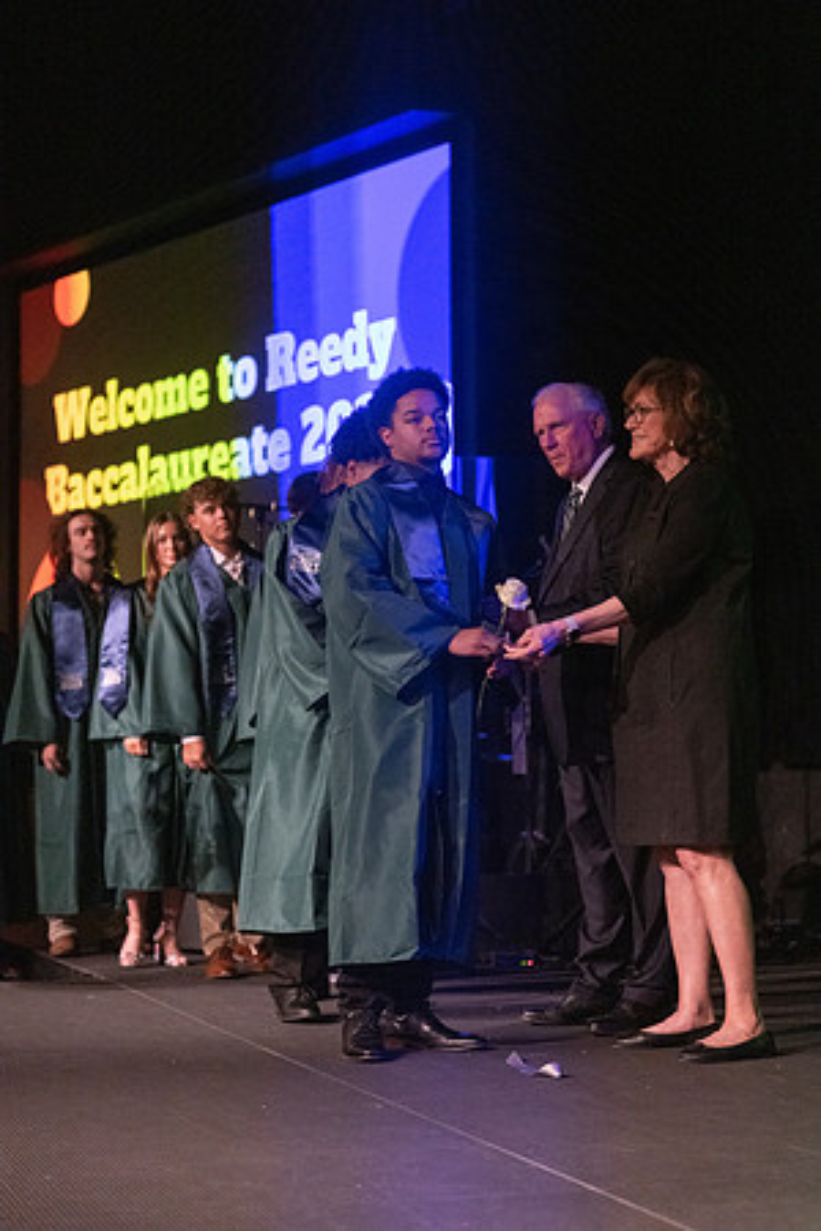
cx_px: 410
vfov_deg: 28.8
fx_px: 2394
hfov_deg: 19.5
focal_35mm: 70
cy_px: 616
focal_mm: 70
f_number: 2.8
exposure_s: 1/1000
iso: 16000
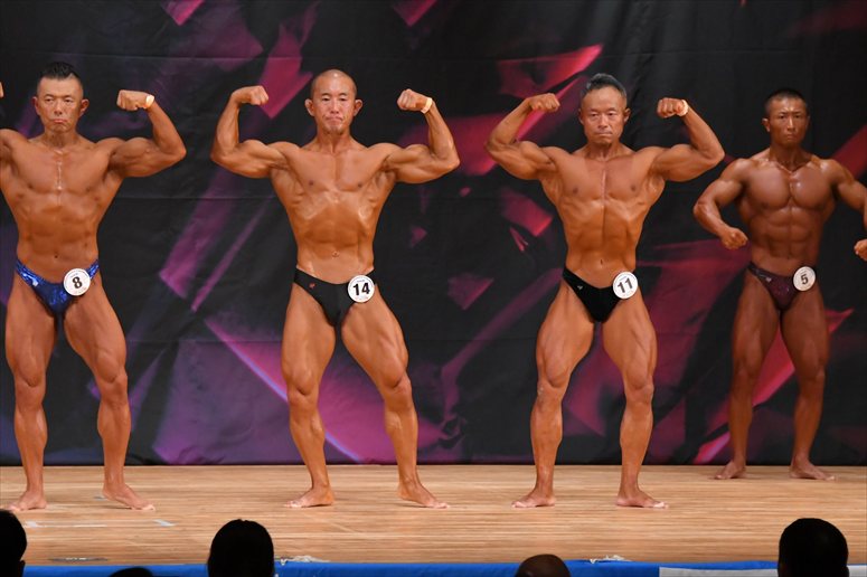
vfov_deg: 5.4
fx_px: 6138
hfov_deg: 8.1
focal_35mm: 255
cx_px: 434
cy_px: 288
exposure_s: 1/400
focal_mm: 170
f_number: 5.6
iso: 5000
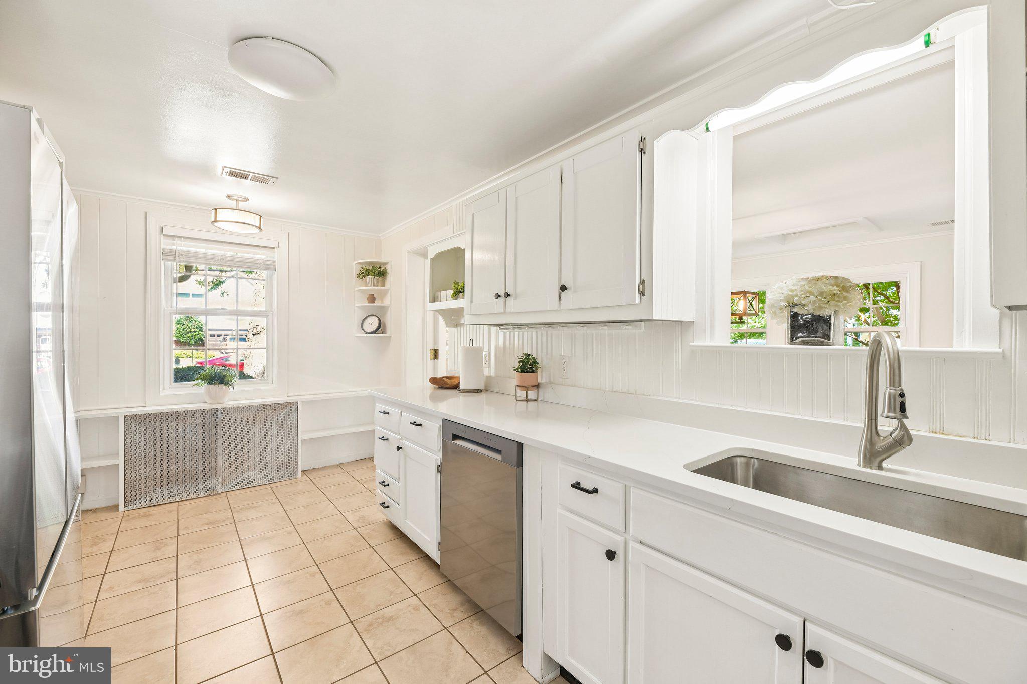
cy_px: 342
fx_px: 428
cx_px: 514
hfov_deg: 100.4
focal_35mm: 15
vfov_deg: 77.3
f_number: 8
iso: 400
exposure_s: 1/8
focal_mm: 15
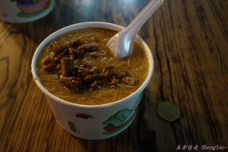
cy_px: 76
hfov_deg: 49.6
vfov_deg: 34.2
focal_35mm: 39
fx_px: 247
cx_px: 114
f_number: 4.5
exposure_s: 1/60
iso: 2500
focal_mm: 26
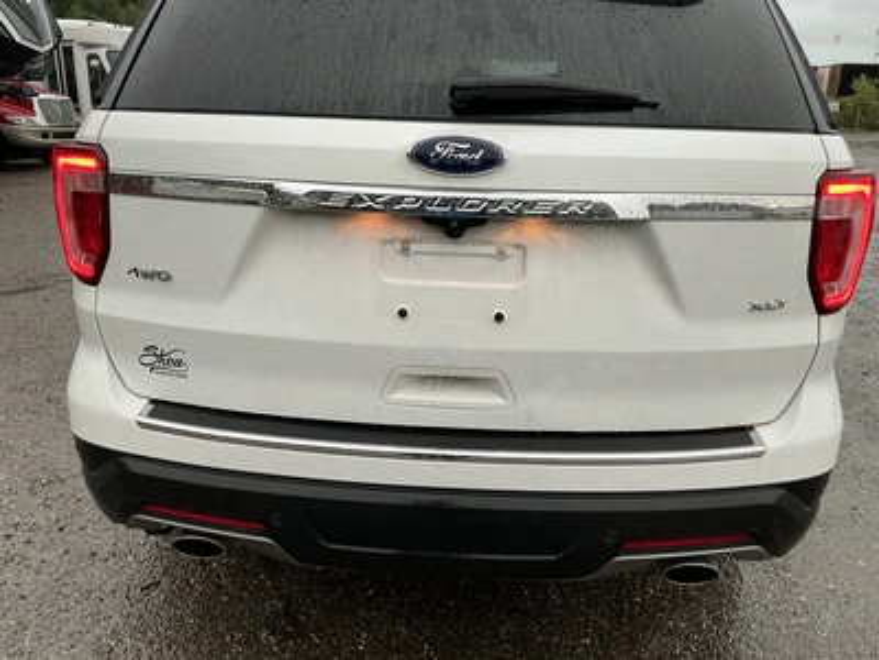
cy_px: 330
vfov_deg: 49.7
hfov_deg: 63.4
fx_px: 711
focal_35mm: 28
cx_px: 440
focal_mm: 3
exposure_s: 1/90
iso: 64
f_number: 1.8
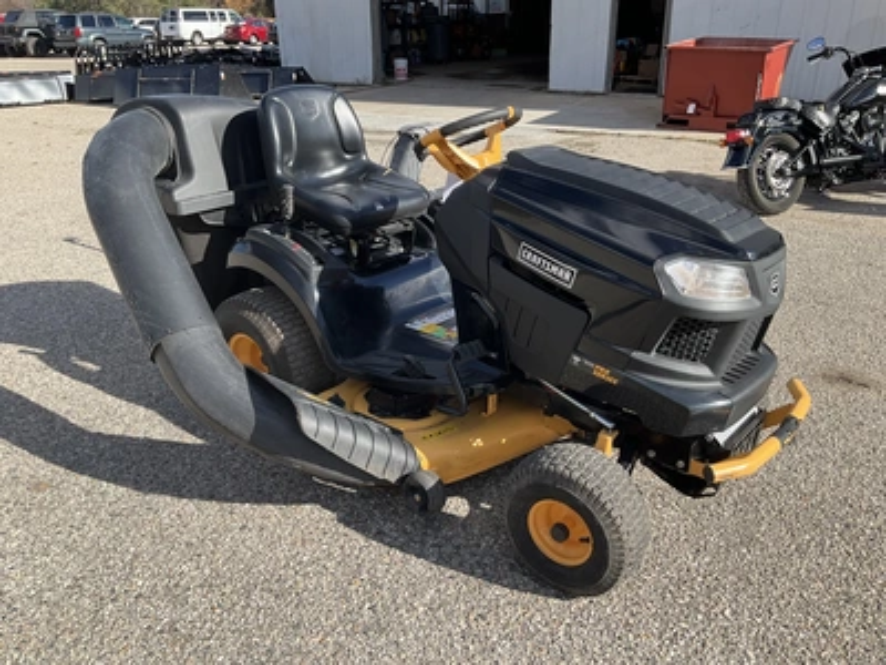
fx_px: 742
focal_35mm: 29
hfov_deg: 61.7
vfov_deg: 48.2
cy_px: 332
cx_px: 443
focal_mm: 3
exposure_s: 1/929
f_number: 1.8
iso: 25
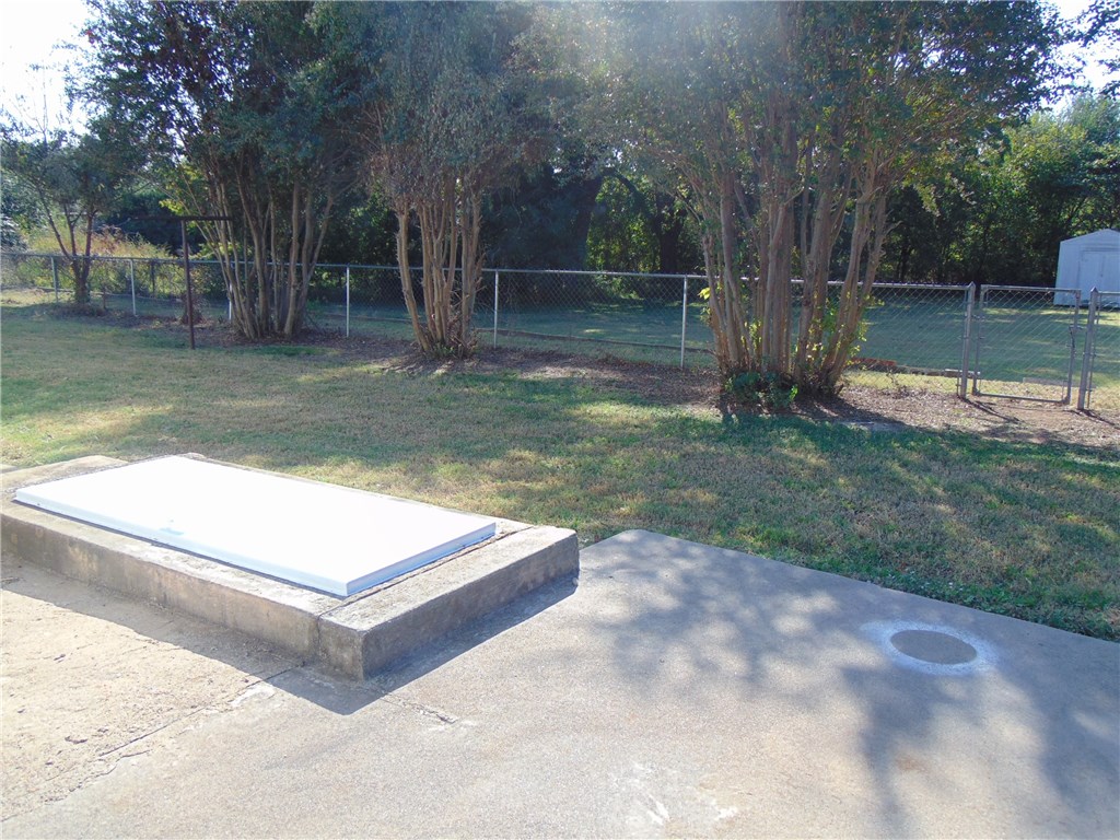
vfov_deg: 46.8
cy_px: 420
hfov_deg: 60.0
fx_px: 971
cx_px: 560
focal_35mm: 30
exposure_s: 1/500
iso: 80
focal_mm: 5.4
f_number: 3.1
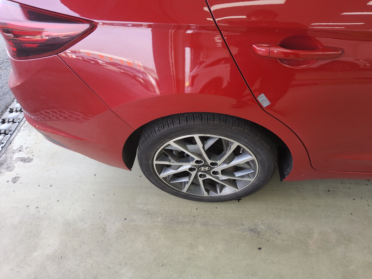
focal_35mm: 25
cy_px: 140
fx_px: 269
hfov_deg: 69.4
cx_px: 186
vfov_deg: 54.9
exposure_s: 1/120
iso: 50
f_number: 2
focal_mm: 3.08
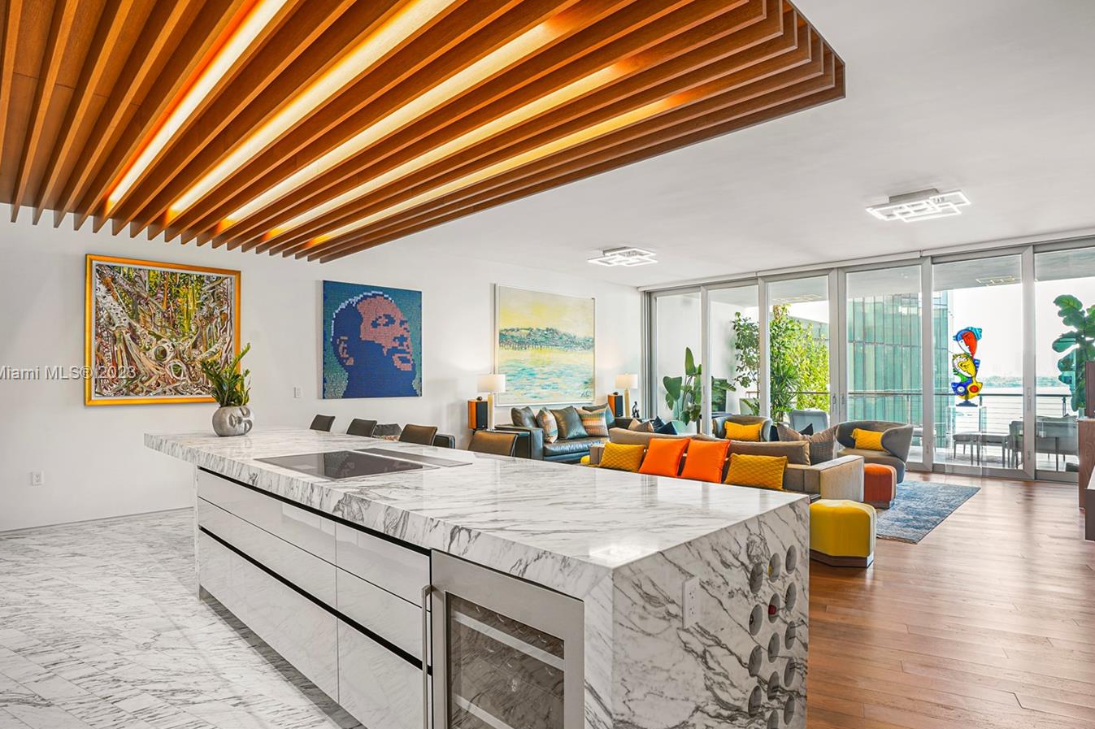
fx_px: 578
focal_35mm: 19
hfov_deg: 86.9
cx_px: 527
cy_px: 374
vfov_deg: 64.5
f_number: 9
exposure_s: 1/1.25
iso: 125
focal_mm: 16
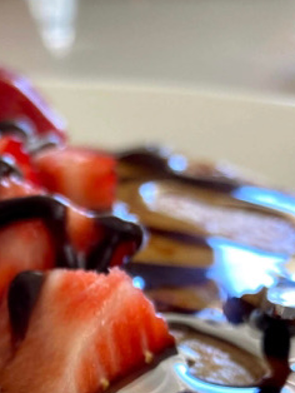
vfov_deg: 25.2
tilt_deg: -22.0
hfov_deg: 18.2
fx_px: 862
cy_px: 321
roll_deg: +0.4
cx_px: -78
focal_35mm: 76
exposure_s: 1/60
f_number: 1.8
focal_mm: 3.99
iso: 100
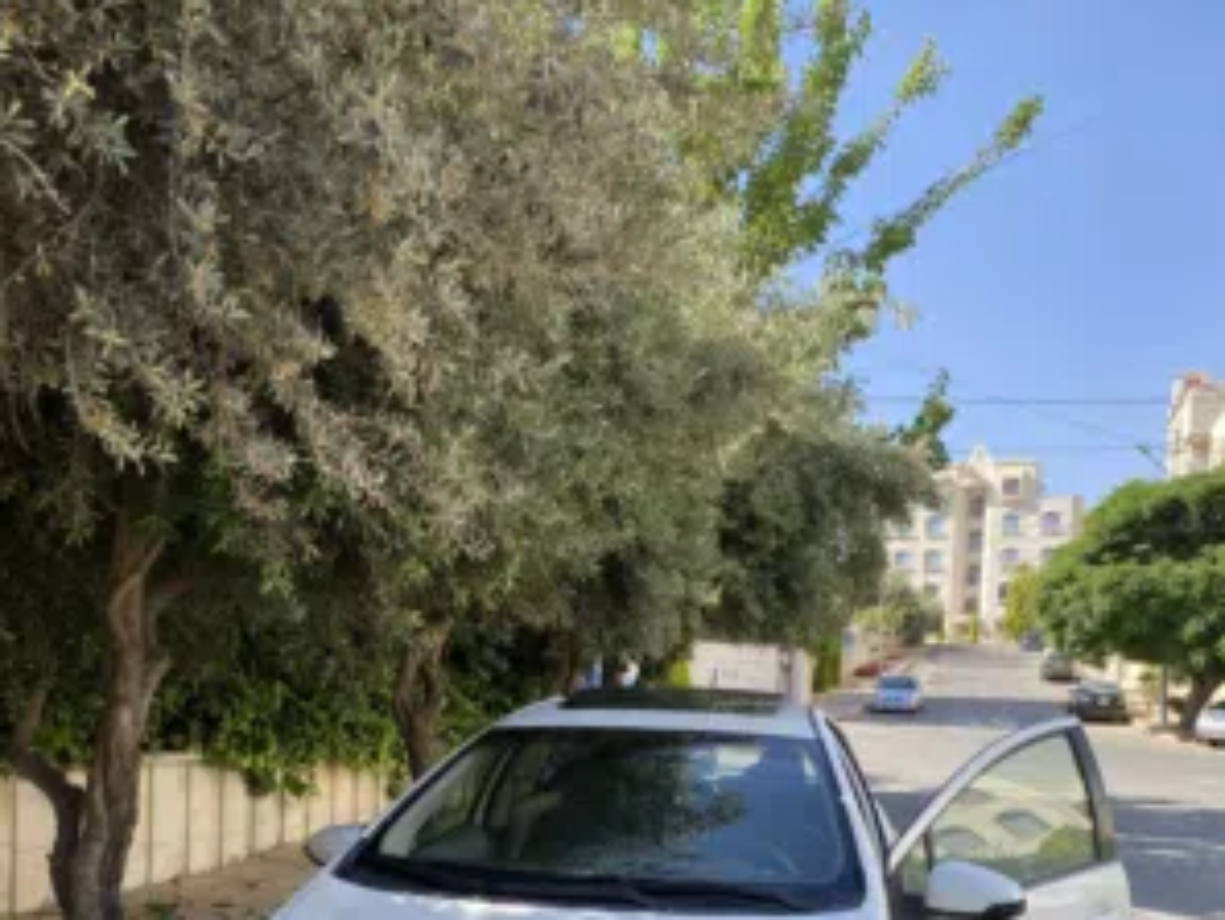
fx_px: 1239
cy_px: 759
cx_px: 615
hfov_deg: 52.6
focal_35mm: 35
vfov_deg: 38.9
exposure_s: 1/662
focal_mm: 4.25
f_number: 1.8
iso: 32
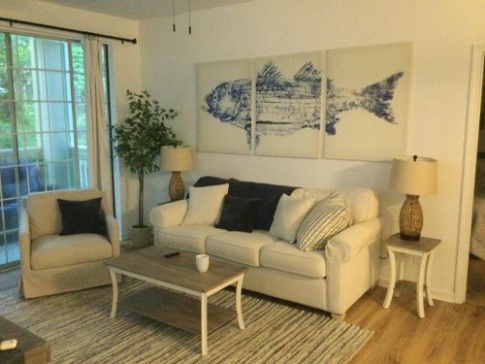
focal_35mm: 31
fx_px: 434
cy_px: 182
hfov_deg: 58.4
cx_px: 242
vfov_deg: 45.4
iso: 320
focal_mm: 3.3
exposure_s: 1/15
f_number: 2.4
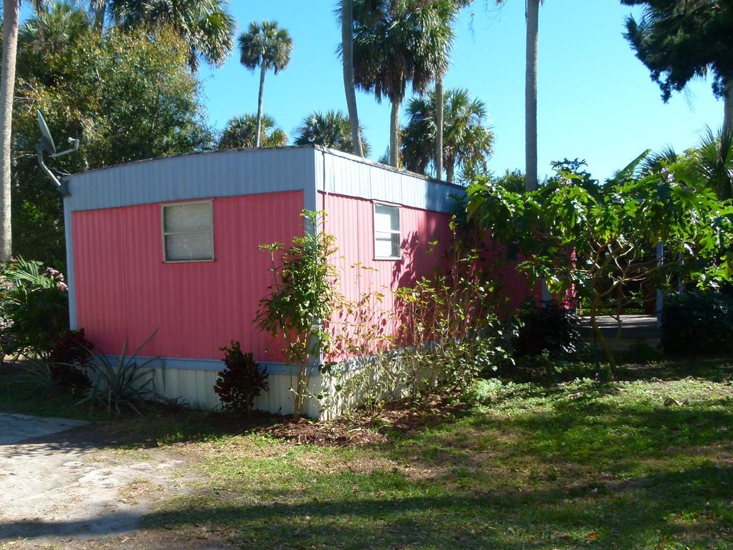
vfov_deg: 41.6
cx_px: 342
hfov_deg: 53.9
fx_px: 720
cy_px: 332
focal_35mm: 34
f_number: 4
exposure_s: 1/400
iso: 100
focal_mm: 4.5
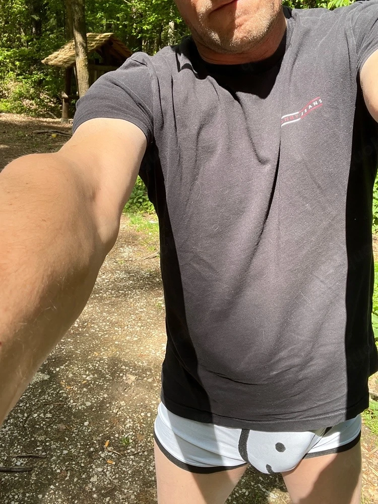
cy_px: 252
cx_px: 189
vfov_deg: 60.0
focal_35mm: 30
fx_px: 437
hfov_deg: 46.8
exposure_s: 1/198
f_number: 2.2
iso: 25
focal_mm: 2.71
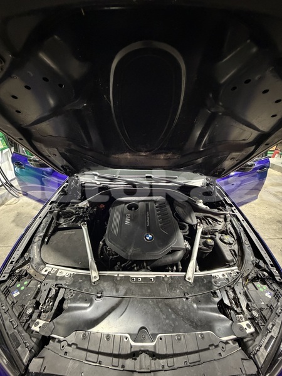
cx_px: 141
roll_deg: -1.2
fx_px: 152
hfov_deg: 85.7
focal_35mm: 14
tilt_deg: -25.6
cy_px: 188
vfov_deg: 102.1
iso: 1000
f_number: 2.2
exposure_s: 1/33
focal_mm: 2.22
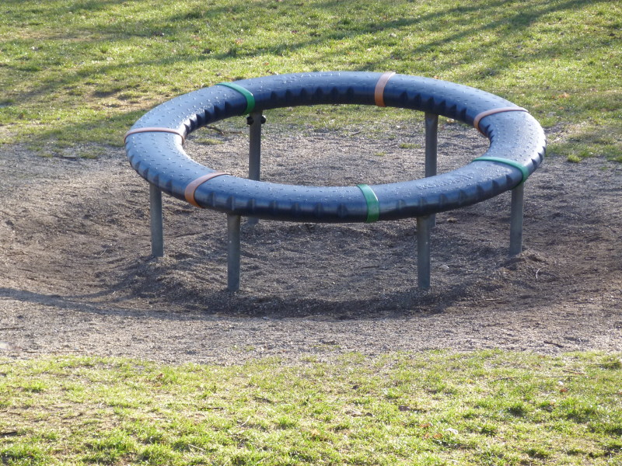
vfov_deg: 6.9
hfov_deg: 9.2
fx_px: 3845
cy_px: 233
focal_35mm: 214
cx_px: 311
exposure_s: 1/200
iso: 160
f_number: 3.9
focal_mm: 38.6
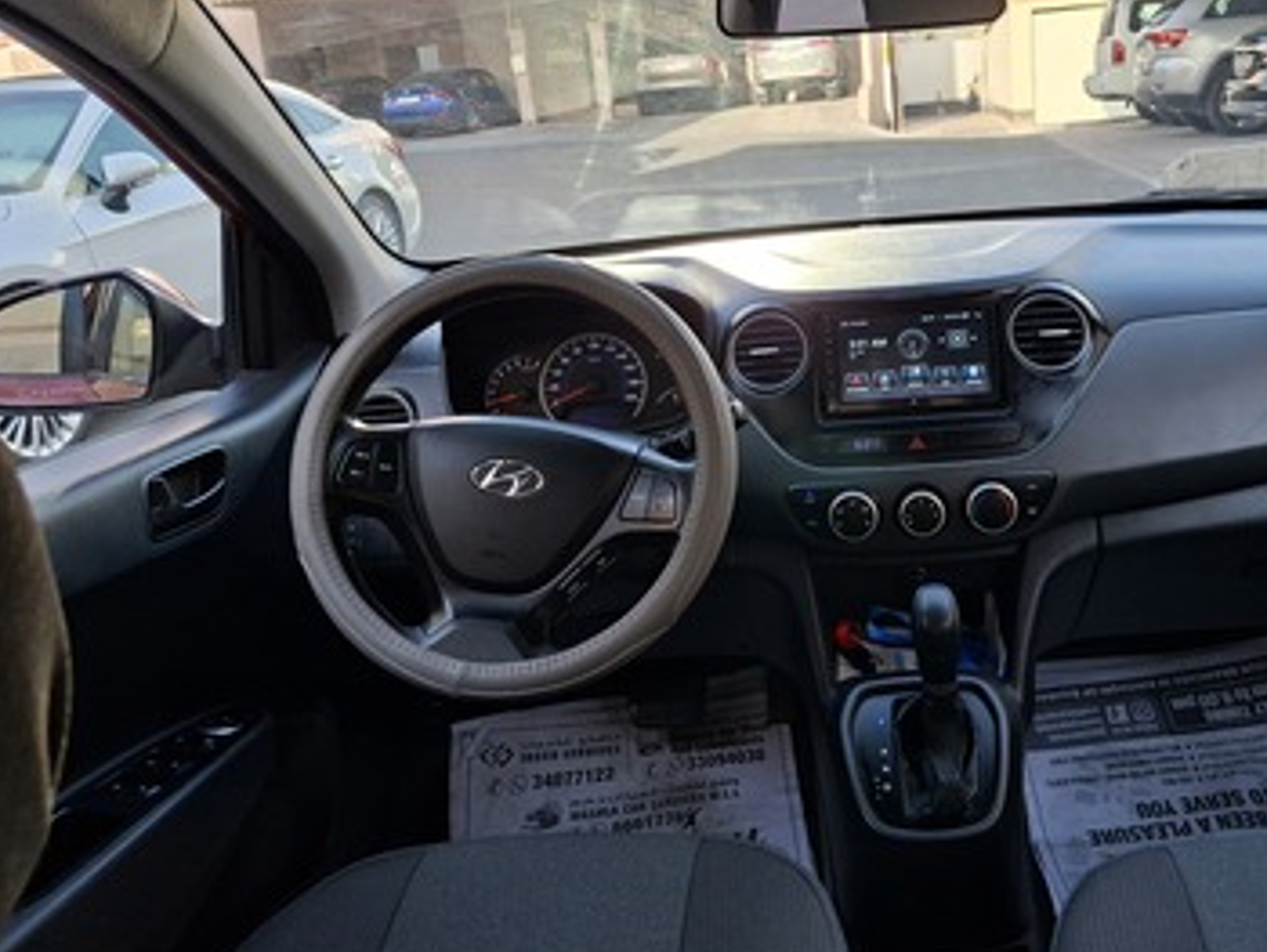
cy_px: 349
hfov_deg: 59.0
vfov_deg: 46.4
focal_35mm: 30
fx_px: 1099
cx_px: 805
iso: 50
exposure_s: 1/225
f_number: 1.8
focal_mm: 5.54
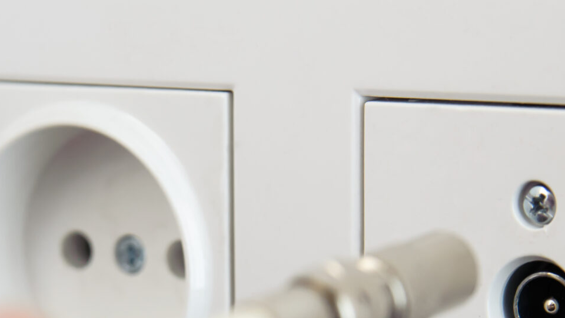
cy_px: 388
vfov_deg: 6.0
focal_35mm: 201
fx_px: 3011
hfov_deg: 10.7
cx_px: 166
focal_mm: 72
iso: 1000
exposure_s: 1/60
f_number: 5.6
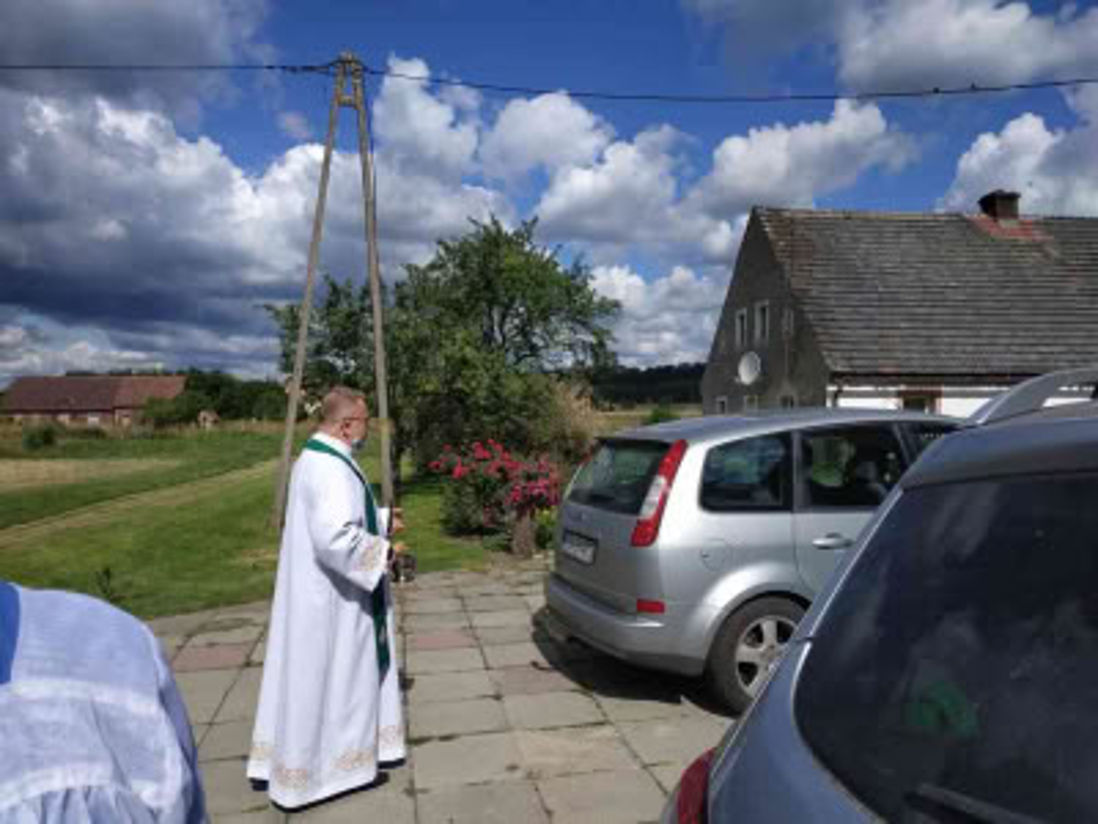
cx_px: 549
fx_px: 761
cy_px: 412
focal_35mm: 24
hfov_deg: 71.6
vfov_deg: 56.8
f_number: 1.9
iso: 100
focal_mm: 3.94
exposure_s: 1/3779
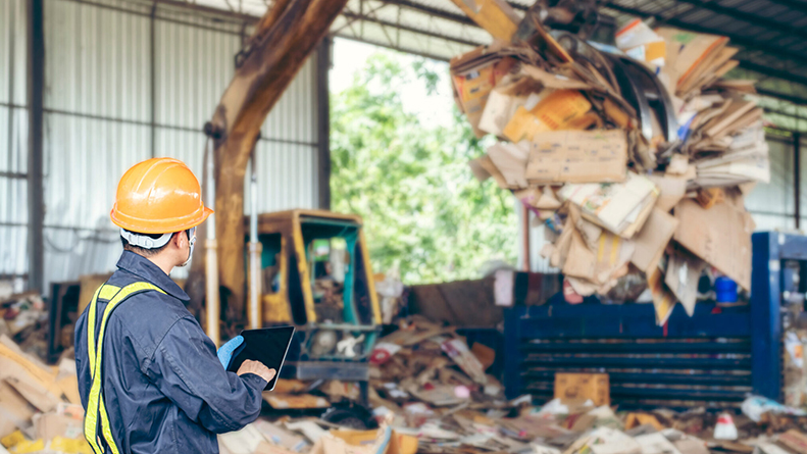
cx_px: 405
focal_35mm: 53
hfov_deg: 39.2
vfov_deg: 22.6
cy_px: 262
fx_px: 1134
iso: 200
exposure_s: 1/125
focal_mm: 50
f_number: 4
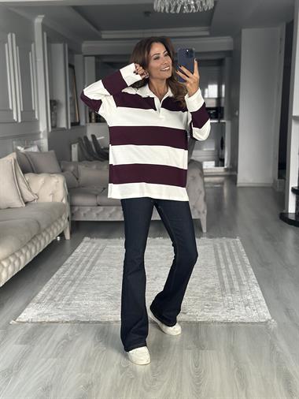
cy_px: 200
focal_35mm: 48
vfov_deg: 39.6
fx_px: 552
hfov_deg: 30.3
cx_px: 150
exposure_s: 1/52
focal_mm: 6.86
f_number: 1.78
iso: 400
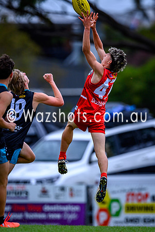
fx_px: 5296
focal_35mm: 820
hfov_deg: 1.7
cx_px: 102
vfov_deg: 2.5
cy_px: 127
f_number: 4
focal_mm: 500
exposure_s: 1/1250
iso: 250
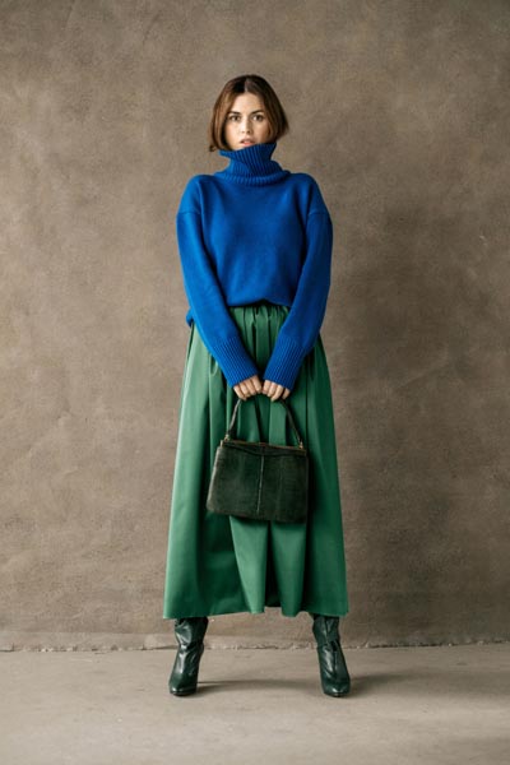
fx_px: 1126
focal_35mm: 53
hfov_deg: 25.5
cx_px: 255
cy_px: 382
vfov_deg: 37.5
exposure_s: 1/80
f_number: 2
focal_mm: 35
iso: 640
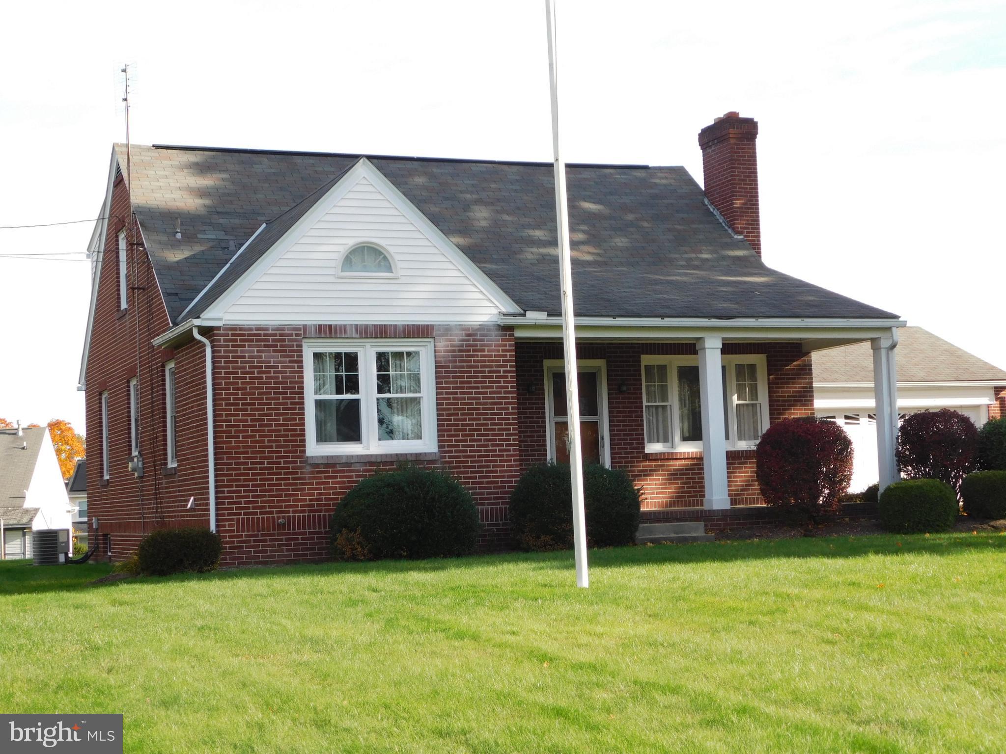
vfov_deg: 24.8
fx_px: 1715
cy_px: 377
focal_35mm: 59
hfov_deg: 32.7
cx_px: 503
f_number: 4
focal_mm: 10.4
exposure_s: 1/320
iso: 125
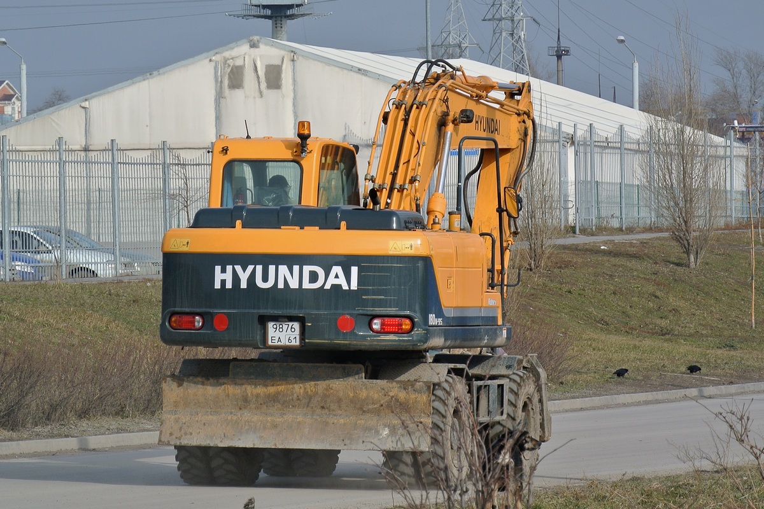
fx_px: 4753
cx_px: 382
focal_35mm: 224
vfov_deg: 6.1
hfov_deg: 9.2
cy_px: 254
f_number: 5
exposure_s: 1/640
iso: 100
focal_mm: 83.2
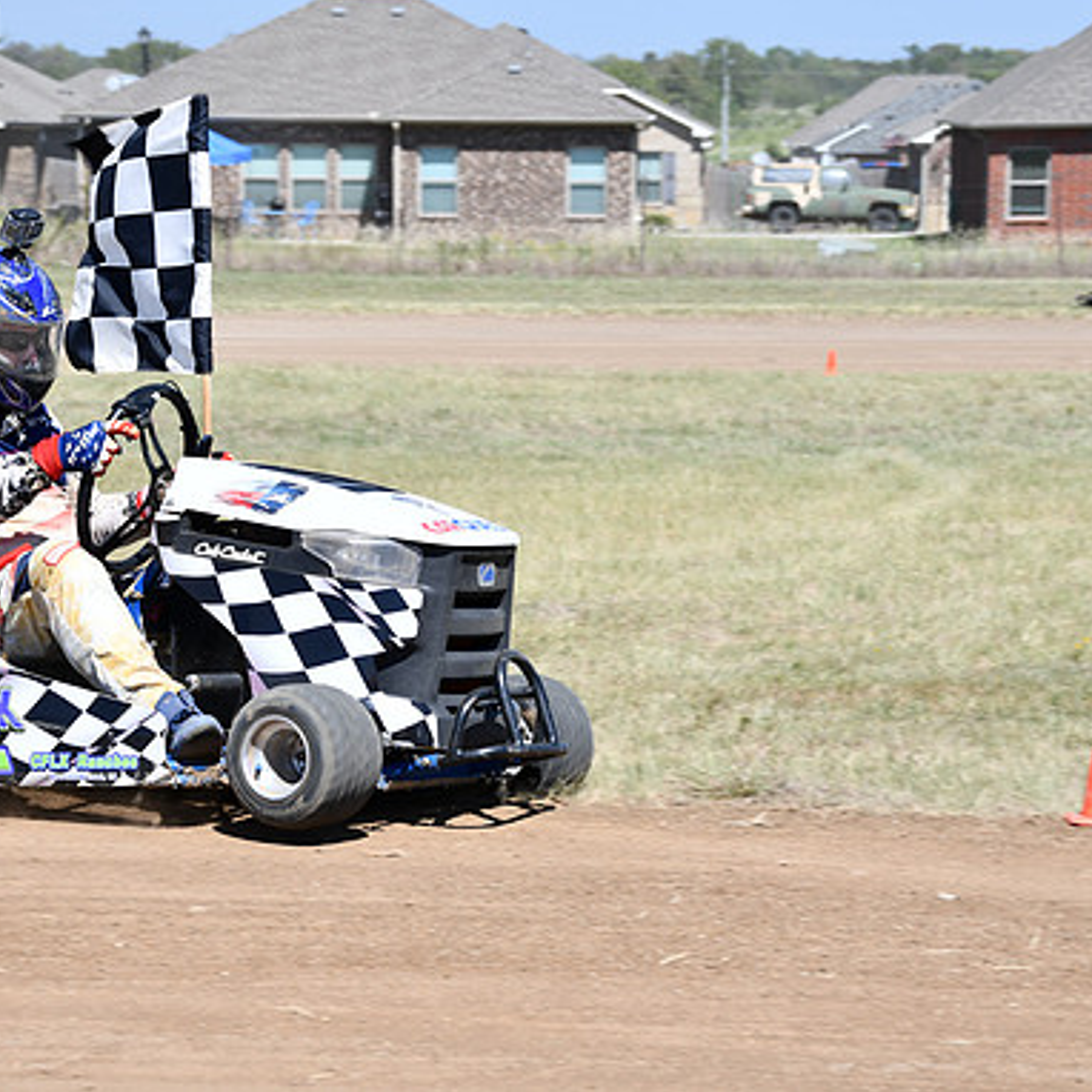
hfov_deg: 14.5
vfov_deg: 14.5
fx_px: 4283
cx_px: 486
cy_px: 542
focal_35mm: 120
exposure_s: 1/250
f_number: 8
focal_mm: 62
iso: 100
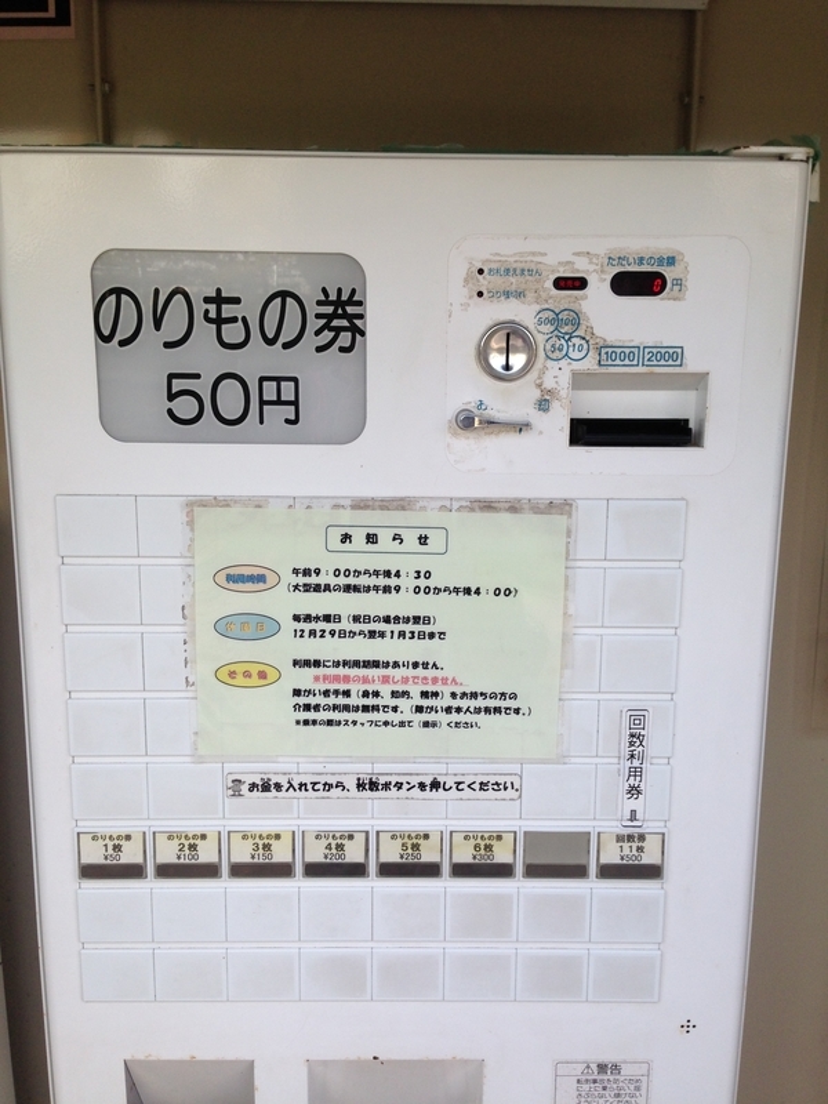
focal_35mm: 33
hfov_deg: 42.9
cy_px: 552
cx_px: 414
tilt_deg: -7.4
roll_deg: -0.5
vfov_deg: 55.4
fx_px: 1052
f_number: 2.4
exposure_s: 1/261
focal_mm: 4.12
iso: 50
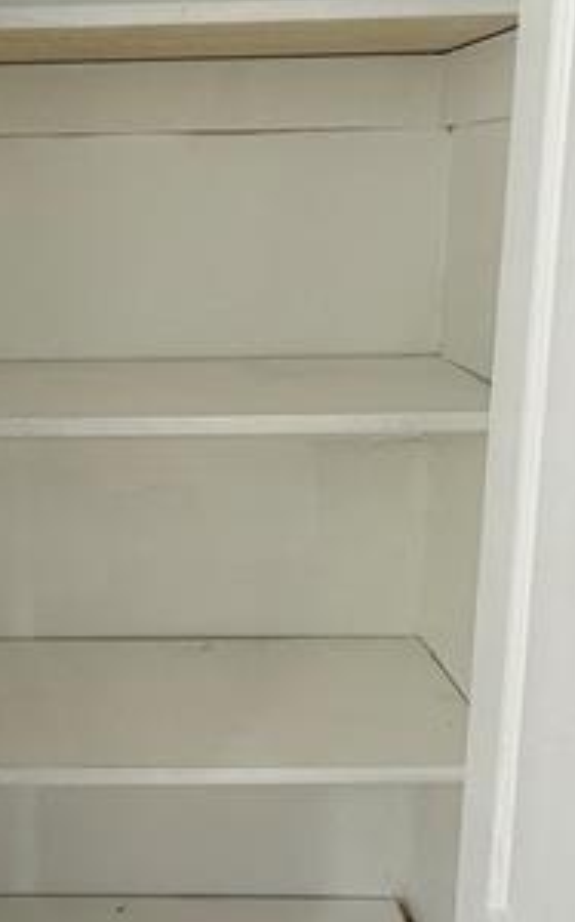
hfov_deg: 32.2
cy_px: 338
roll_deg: +0.2
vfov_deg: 51.0
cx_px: 83
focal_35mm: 38
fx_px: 955
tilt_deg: -9.6
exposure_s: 1/60
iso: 400
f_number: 2.2
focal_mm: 2.22
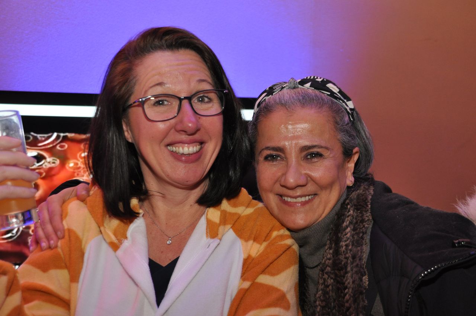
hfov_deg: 38.9
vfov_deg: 26.4
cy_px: 158
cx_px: 238
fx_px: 673
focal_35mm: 51
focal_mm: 34
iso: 800
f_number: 4.5
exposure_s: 1/60
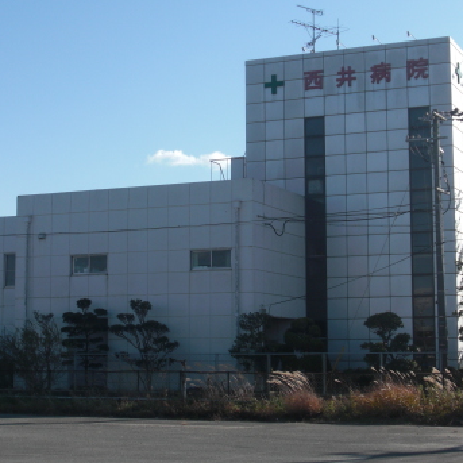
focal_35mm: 71
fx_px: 1074
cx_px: 204
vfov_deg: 24.3
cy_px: 235
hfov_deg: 24.3
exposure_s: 1/1000
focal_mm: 7.6
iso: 50
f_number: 3.1
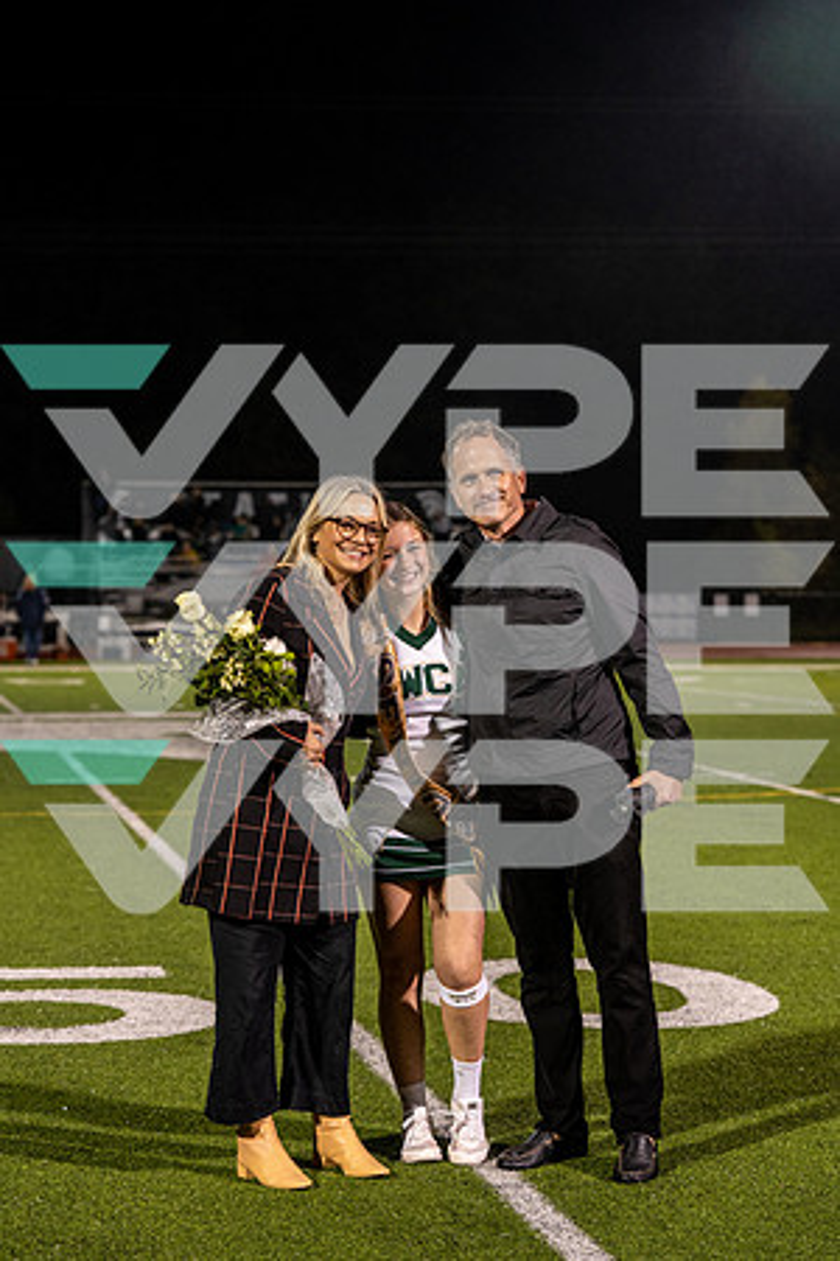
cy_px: 630
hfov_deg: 16.5
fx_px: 2905
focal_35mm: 83
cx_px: 420
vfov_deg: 24.5
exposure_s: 1/125
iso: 640
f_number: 4
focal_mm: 83
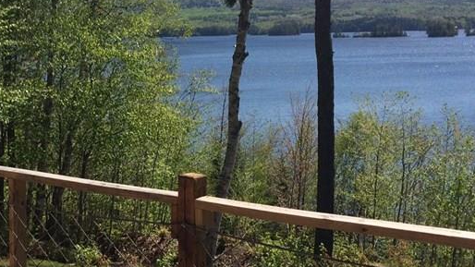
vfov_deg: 19.1
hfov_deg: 32.7
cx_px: 122
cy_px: 151
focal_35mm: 63
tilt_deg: -9.4
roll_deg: +0.7
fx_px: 793
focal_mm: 4.15
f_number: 2.2
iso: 32
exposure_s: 1/2564
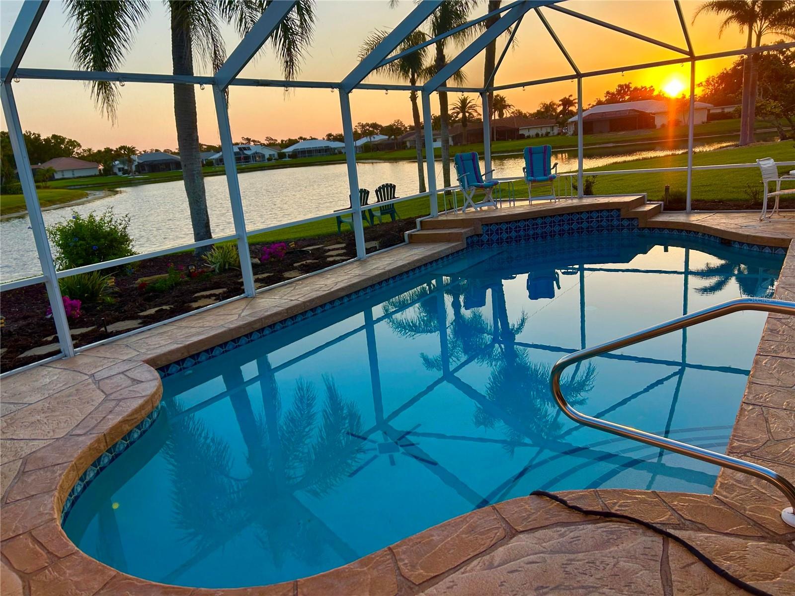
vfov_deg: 53.1
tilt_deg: -13.6
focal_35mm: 26
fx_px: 597
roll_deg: +5.9
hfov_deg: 67.3
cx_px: 398
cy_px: 298
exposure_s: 1/544
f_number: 1.5
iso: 50
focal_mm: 5.7
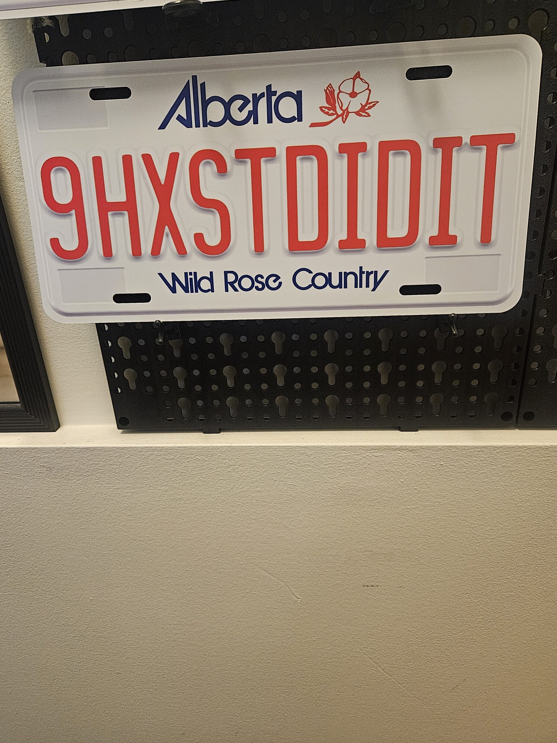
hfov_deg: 56.8
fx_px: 515
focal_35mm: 24
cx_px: 268
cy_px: 367
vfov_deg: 71.6
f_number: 1.8
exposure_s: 1/30
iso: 500
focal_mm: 5.4
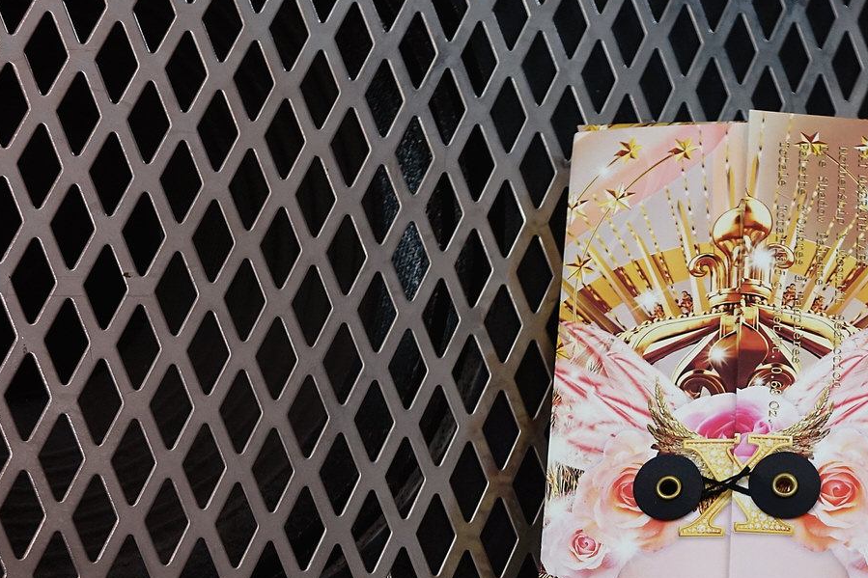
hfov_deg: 22.5
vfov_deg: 15.2
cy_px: 472
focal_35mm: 89
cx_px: 737
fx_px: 2145
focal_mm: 18.21
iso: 500
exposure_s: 1/200
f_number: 2.8
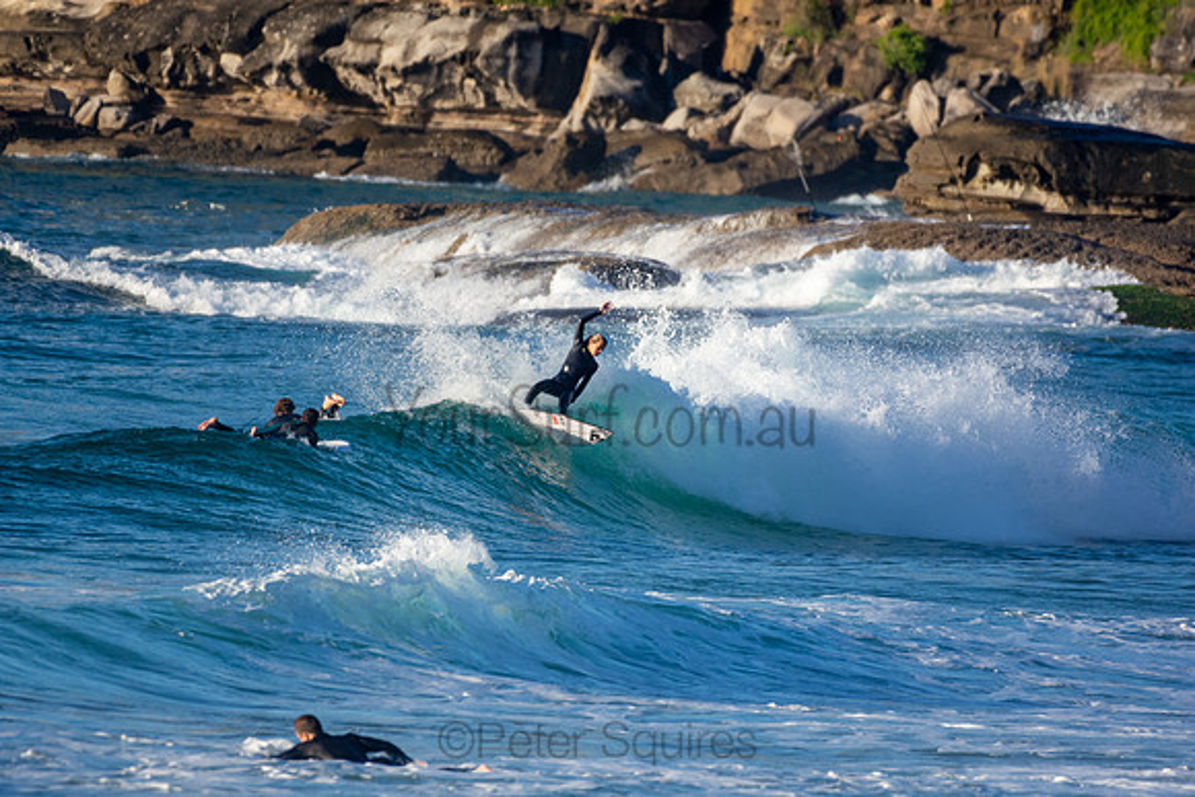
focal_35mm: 750
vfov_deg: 1.8
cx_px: 598
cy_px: 398
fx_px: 24900
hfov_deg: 2.7
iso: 320
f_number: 5.6
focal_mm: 500
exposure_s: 1/1250
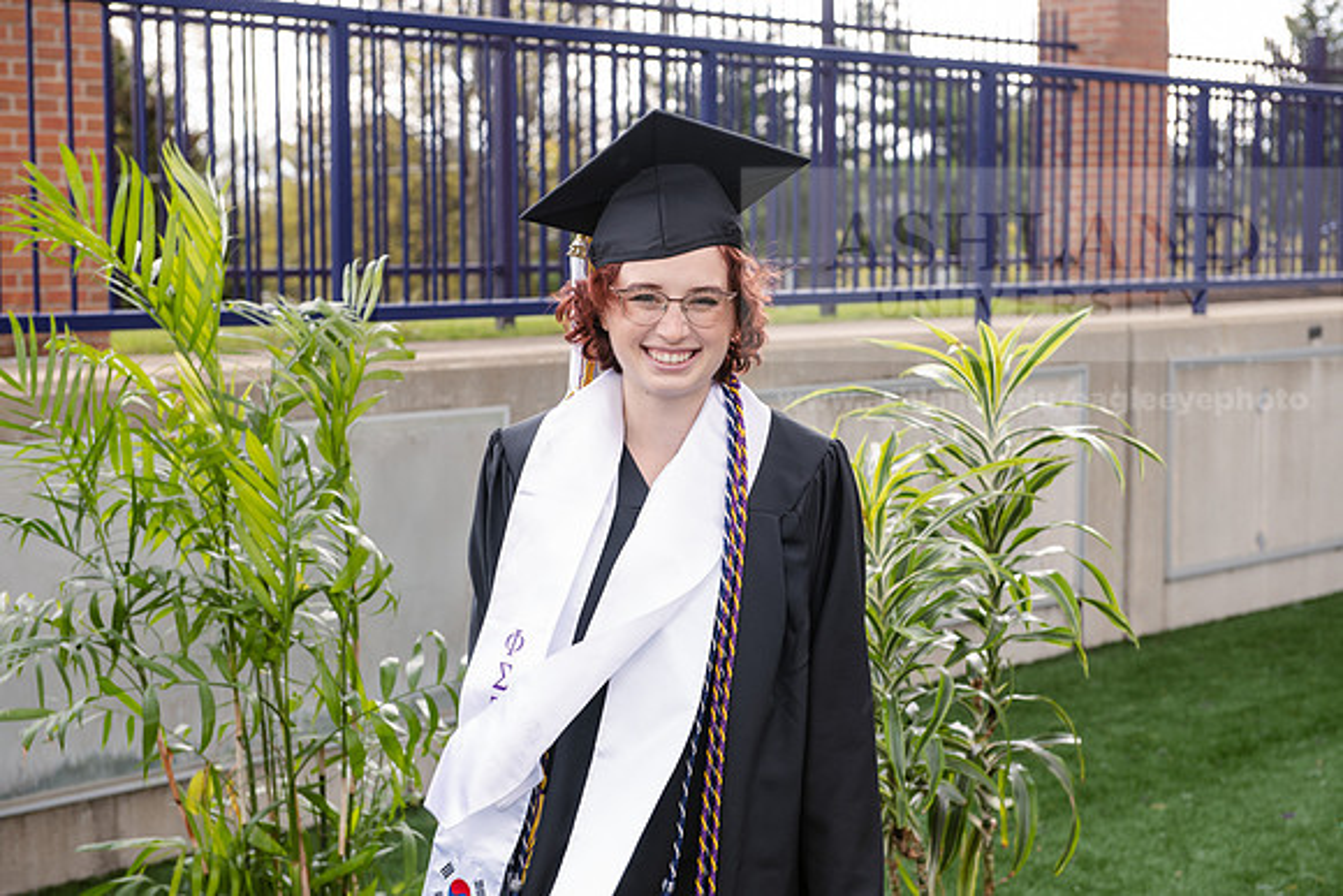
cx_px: 672
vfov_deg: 21.9
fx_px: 2313
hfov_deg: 32.4
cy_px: 448
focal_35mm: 62
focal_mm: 62
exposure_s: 1/200
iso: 400
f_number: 5.6
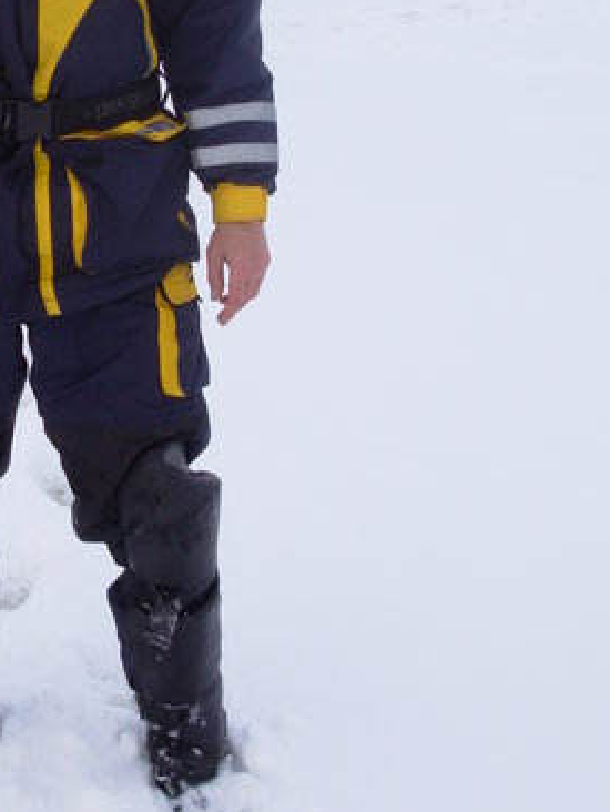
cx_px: 91
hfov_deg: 17.6
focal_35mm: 83
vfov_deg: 23.4
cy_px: 240
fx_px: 1948
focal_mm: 6.3
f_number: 2.9
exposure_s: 1/209
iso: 50
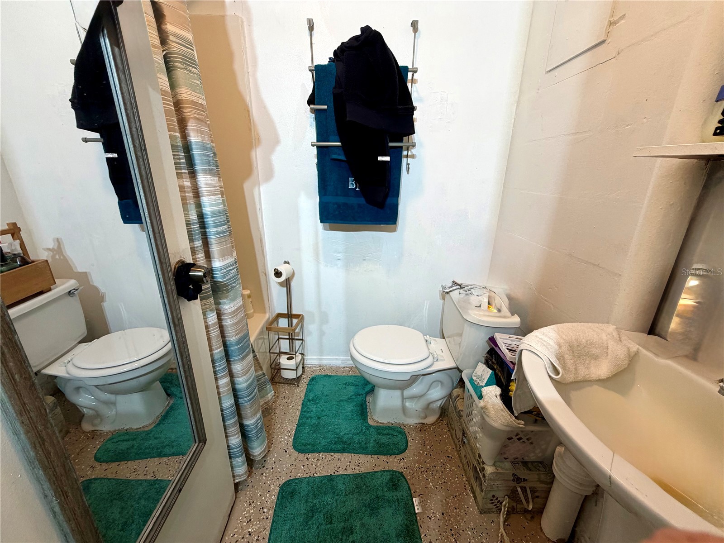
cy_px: 272
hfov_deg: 102.1
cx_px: 362
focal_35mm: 14
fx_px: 293
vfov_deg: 85.7
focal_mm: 2.22
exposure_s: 1/120
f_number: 2.2
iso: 160
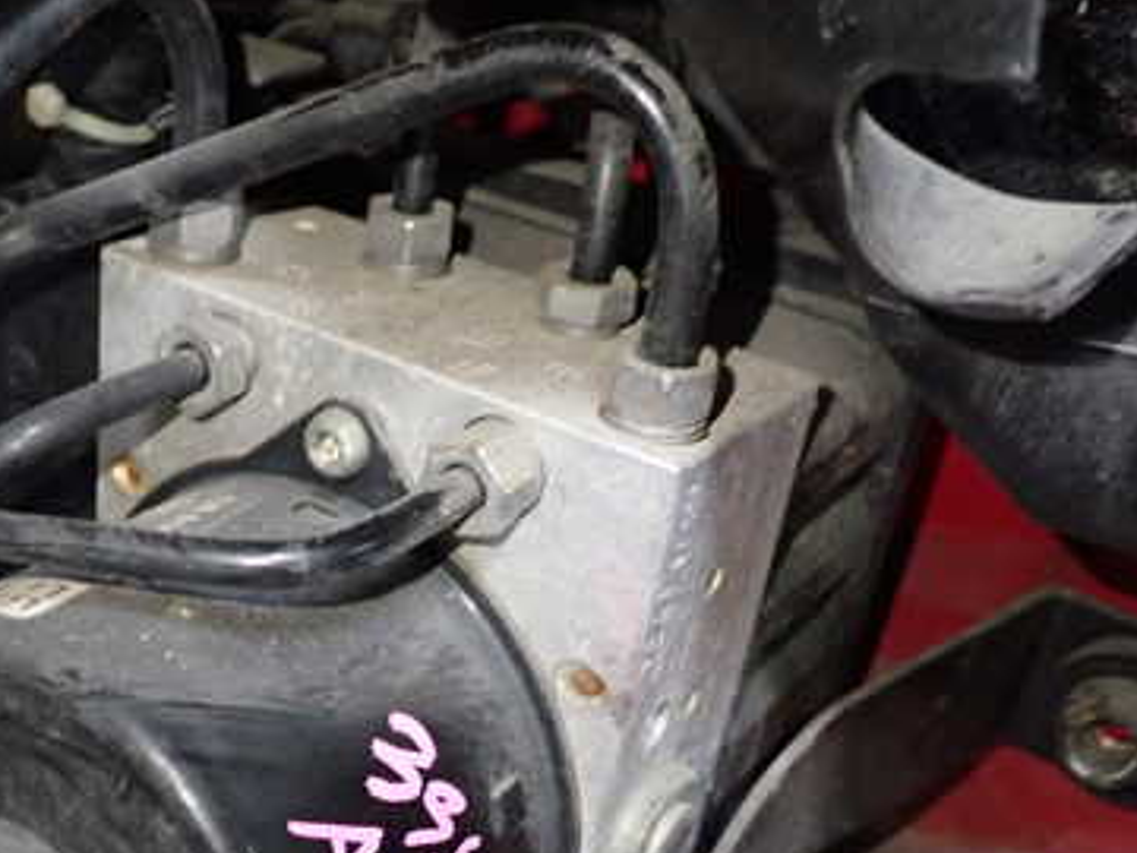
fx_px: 1642
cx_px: 325
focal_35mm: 50
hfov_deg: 37.5
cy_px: 673
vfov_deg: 28.5
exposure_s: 1/30
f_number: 2.3
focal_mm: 5.4
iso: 500
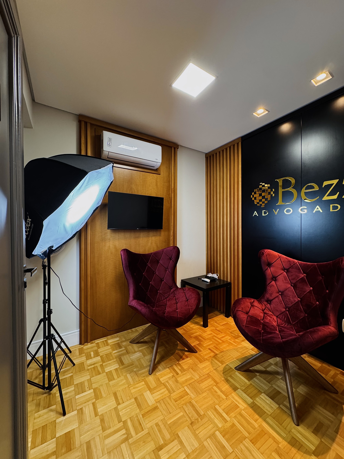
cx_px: 172
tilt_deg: -0.5
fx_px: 186
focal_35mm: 14
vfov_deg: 102.1
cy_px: 230
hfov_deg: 85.7
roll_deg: +0.7
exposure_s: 1/60
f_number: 2.2
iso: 250
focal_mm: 2.22
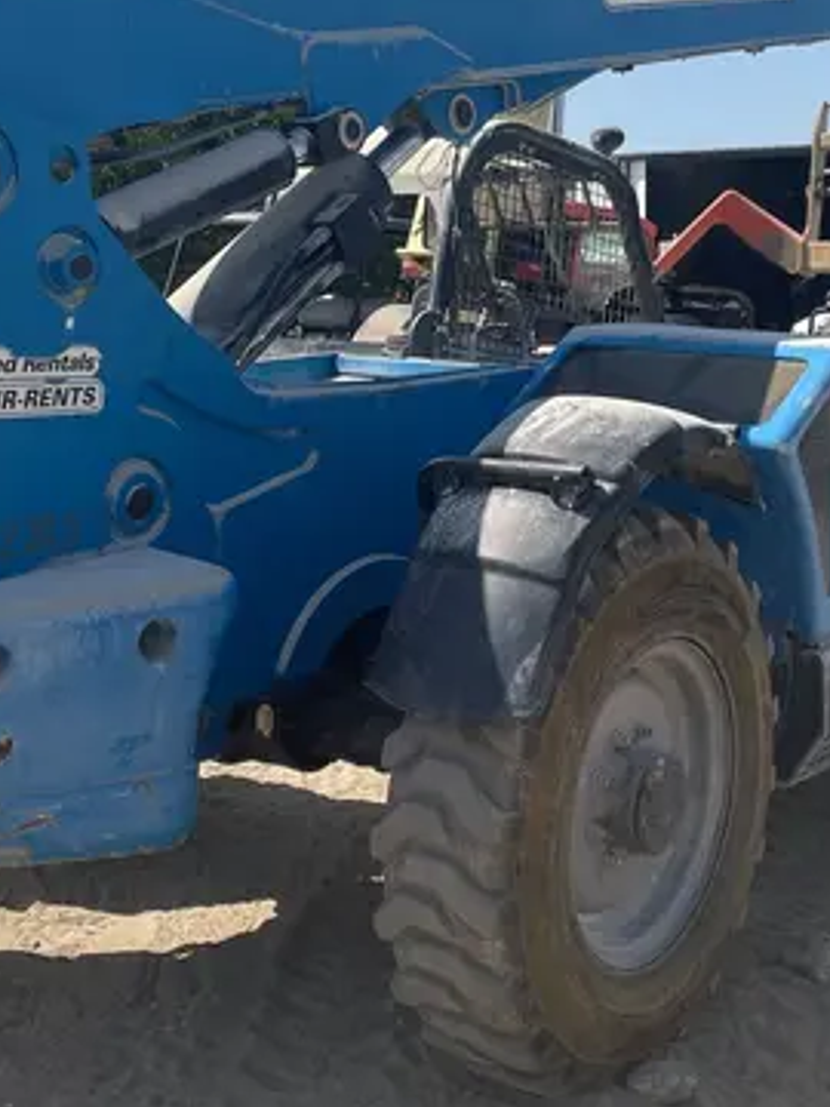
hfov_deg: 27.5
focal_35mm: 53
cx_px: 476
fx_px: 1694
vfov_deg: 35.7
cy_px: 343
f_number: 1.6
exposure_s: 1/4464
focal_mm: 4.2
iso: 50
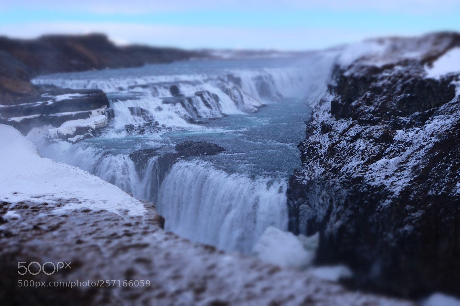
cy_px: 153
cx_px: 230
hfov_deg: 35.6
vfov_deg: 24.2
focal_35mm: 56
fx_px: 715
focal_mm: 37.1
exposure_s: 1/1000
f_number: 5.6
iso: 200
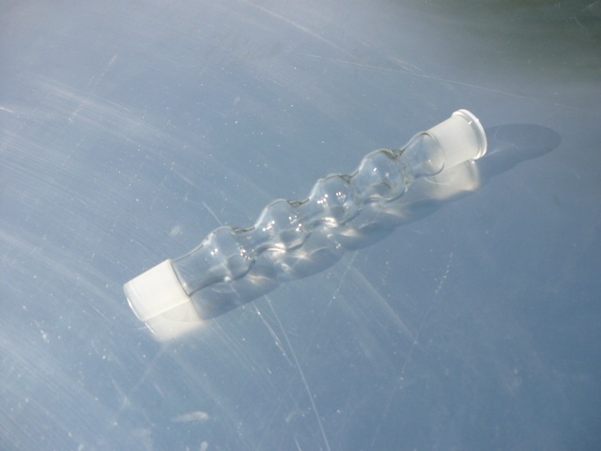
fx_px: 573
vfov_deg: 42.9
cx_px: 300
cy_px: 226
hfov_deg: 55.4
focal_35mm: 33
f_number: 8
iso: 100
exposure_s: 1/160
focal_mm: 5.5
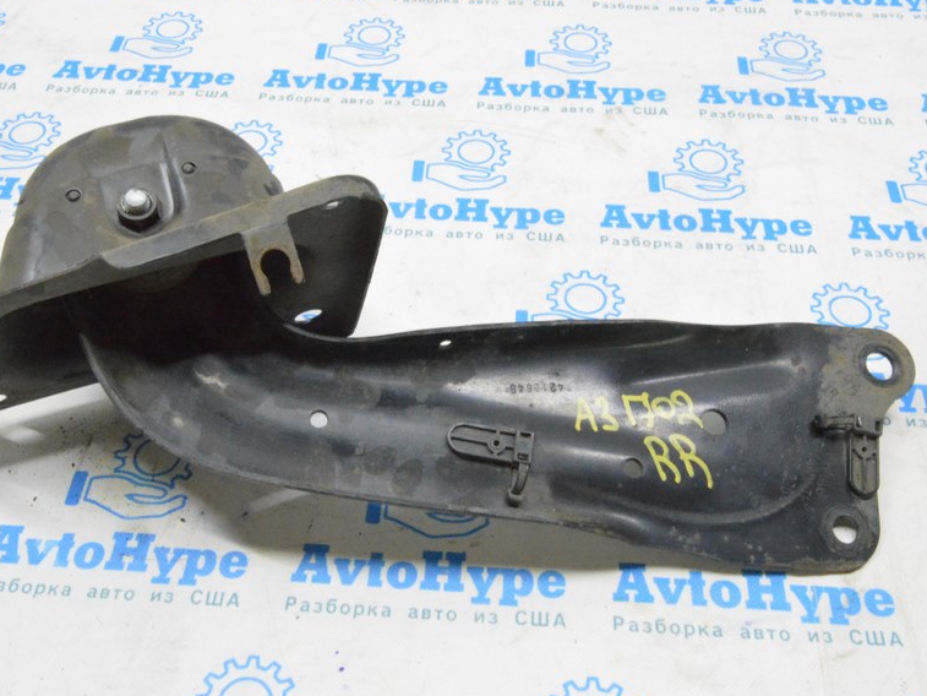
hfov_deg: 47.8
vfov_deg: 36.8
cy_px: 323
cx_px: 437
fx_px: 1045
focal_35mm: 39
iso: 6400
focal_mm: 20
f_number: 20
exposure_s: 1/15
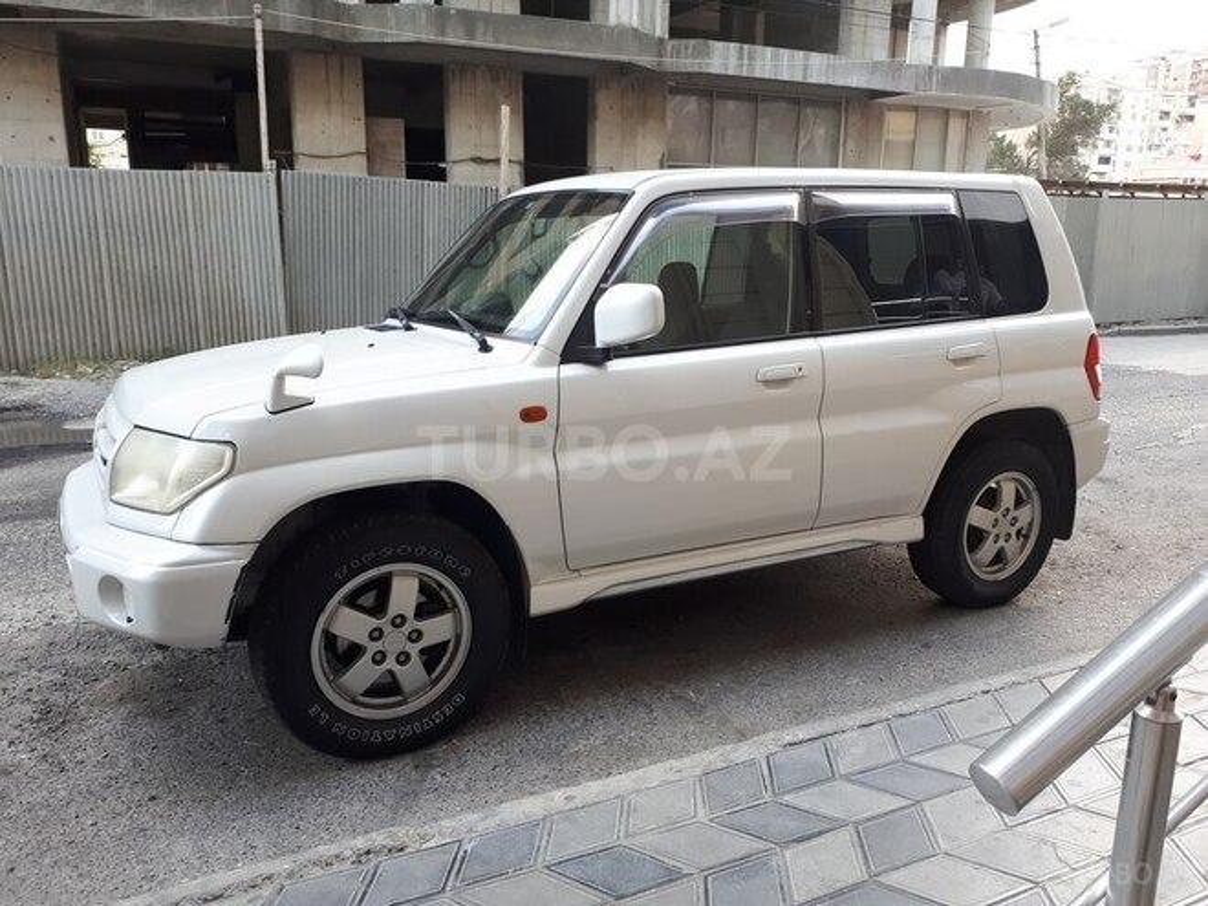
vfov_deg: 51.4
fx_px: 942
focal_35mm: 27
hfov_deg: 65.3
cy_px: 453
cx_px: 604
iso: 50
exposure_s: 1/33
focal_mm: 3.6
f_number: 1.9
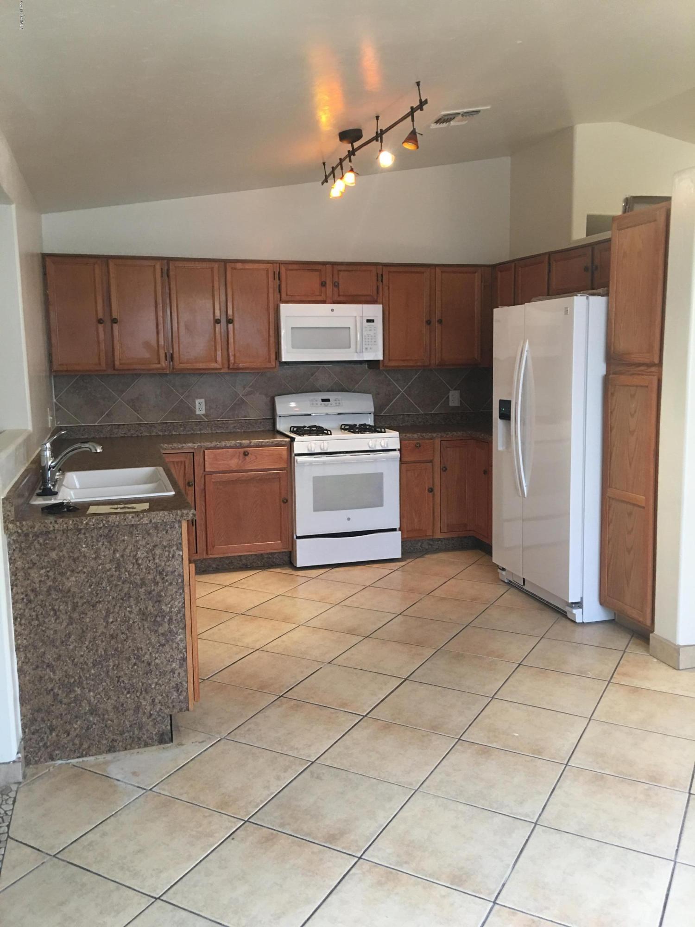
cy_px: 464
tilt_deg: -7.9
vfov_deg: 61.7
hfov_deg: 48.2
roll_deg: +0.3
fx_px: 776
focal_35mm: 29
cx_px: 348
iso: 50
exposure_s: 1/15
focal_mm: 4.15
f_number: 2.2
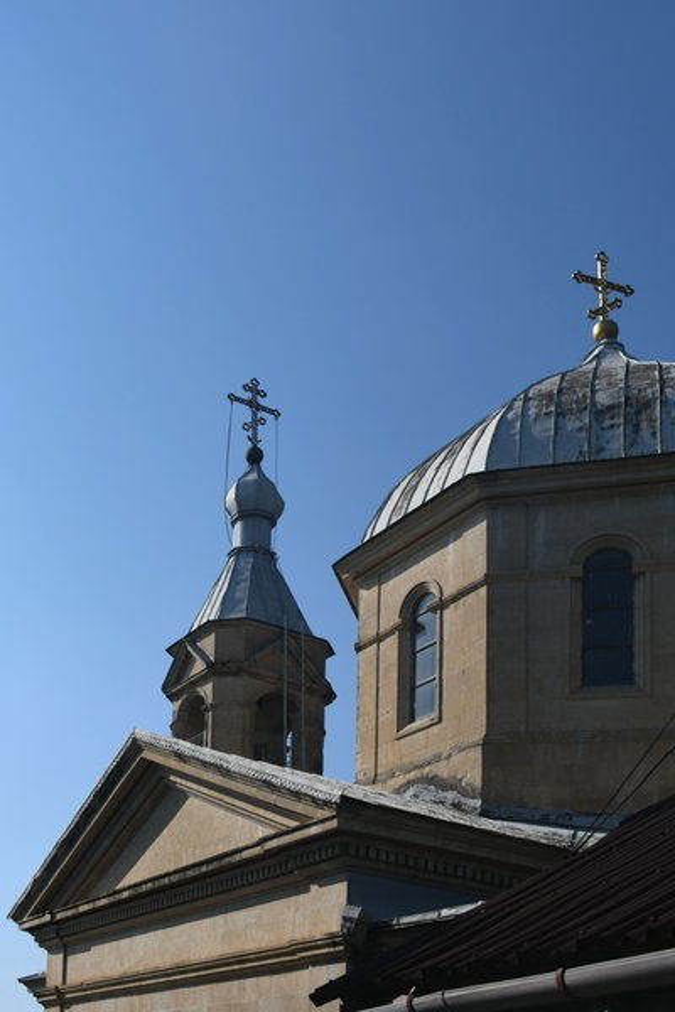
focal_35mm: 42
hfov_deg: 31.9
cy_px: 506
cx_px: 338
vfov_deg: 46.4
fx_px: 1181
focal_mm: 28
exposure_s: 1/200
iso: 100
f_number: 8
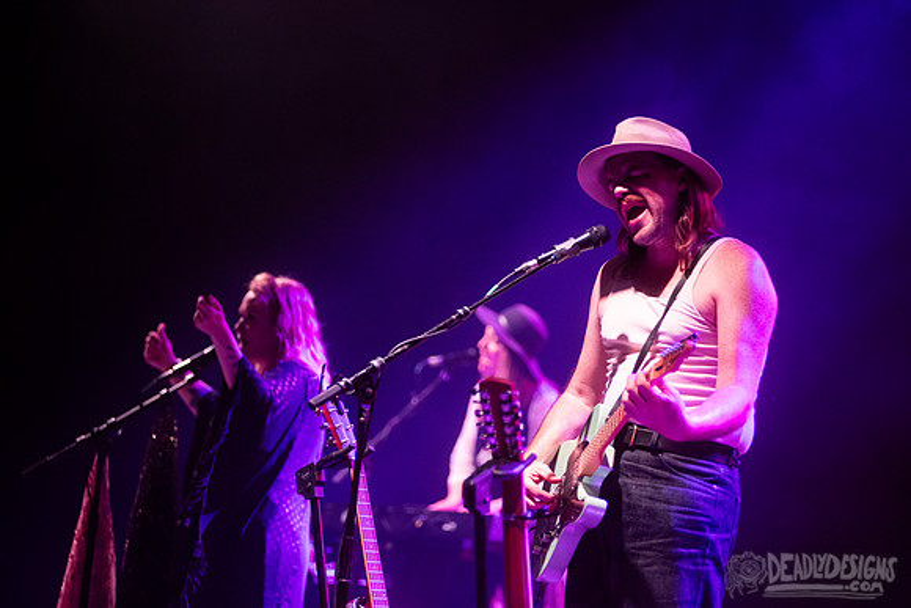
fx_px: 3817
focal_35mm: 151
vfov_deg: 9.1
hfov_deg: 13.6
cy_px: 298
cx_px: 459
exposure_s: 1/320
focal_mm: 145
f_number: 3.2
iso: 2500
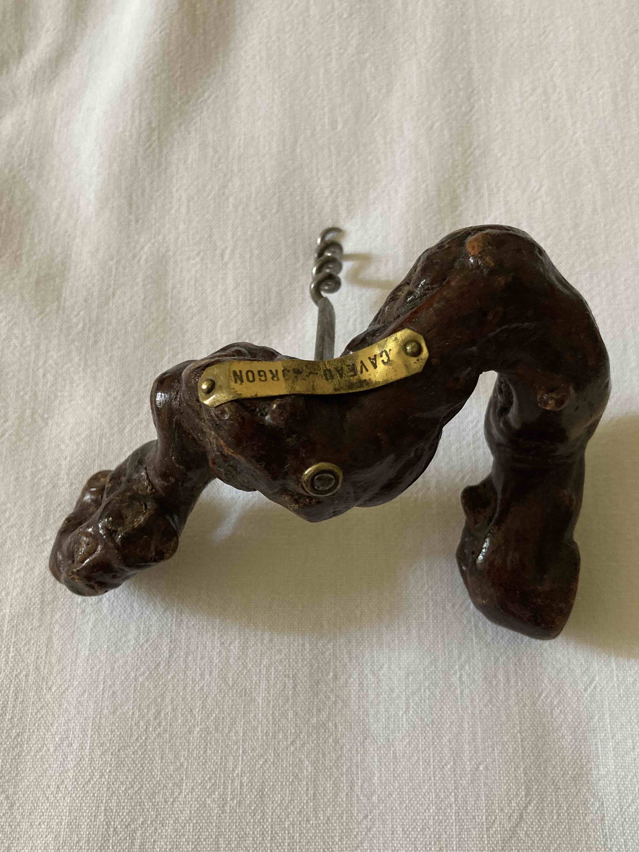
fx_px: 738
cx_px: 335
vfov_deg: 59.9
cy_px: 448
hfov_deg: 46.8
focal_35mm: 30
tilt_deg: -67.5
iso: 320
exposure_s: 1/51
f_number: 1.8
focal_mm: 3.99
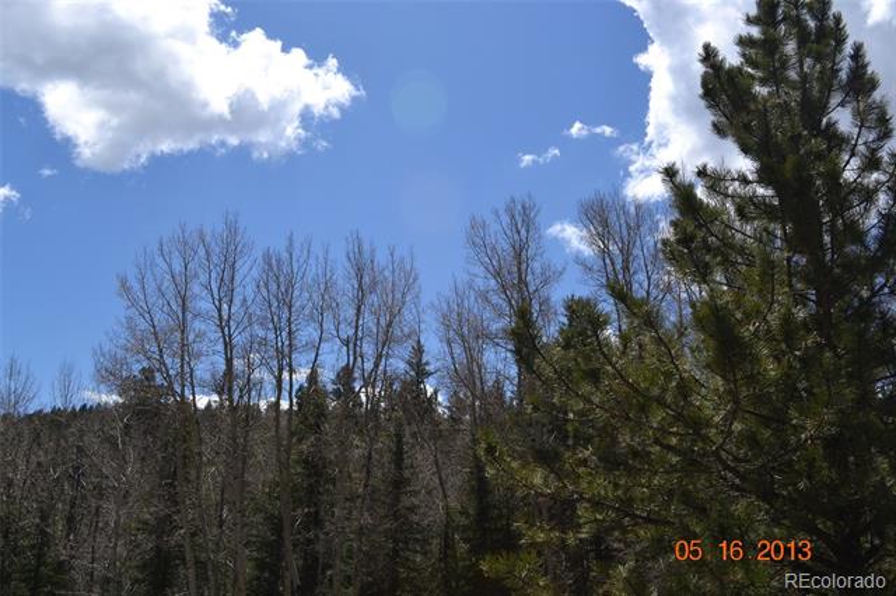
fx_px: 895
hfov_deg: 53.2
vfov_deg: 36.8
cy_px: 298
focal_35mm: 36
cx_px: 448
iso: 100
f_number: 8
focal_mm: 24
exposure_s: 1/250
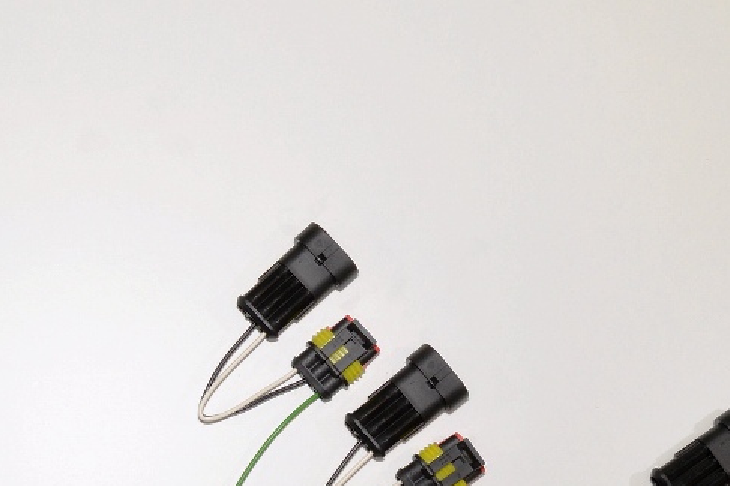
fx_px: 1603
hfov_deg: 25.2
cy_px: 488
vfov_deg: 16.9
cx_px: 135
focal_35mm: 79
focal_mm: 25
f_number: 10
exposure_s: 1/60
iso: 100
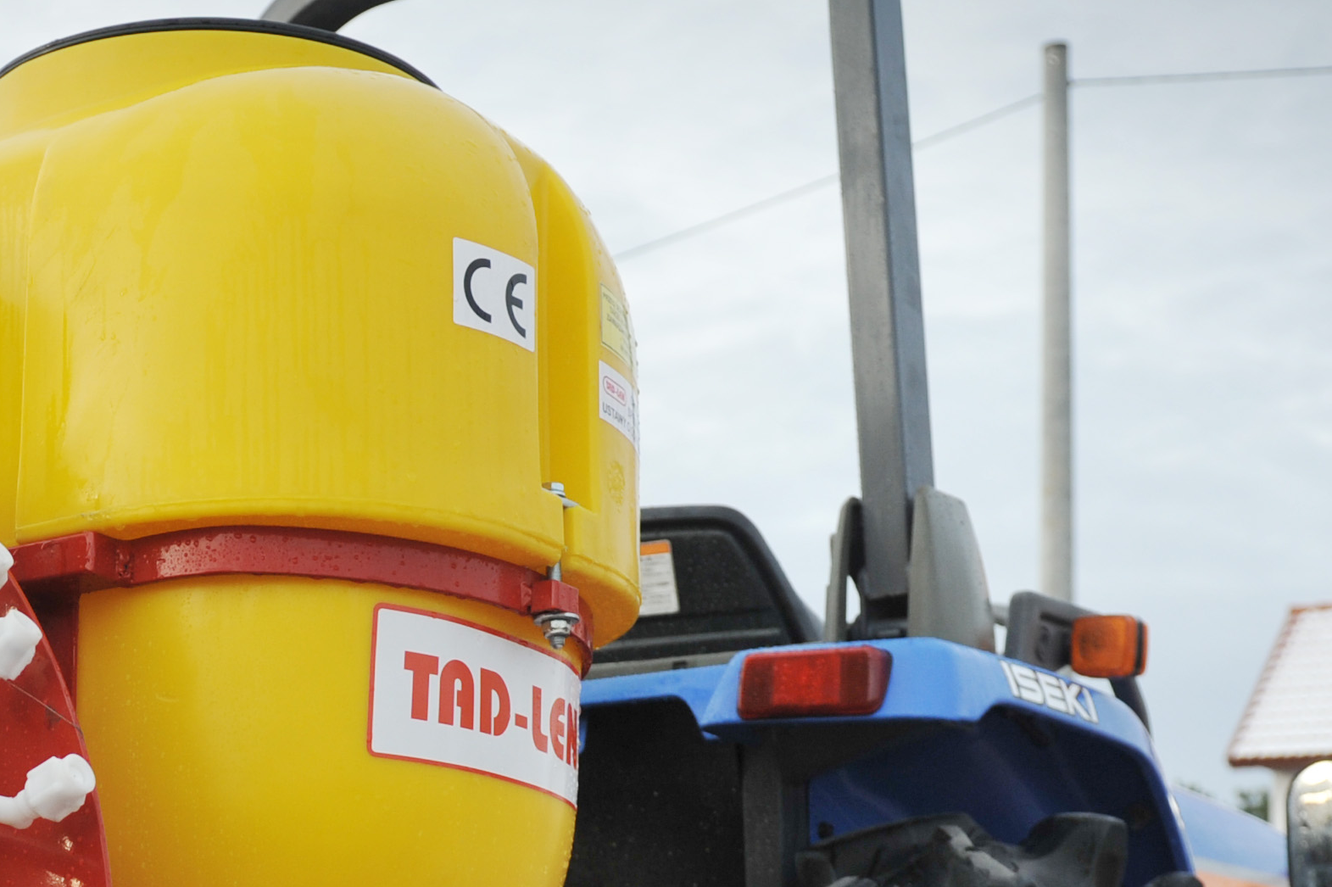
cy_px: 996
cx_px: 125
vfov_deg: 19.9
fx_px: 2404
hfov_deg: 29.6
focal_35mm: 65
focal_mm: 24
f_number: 3.5
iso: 500
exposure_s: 1/1600
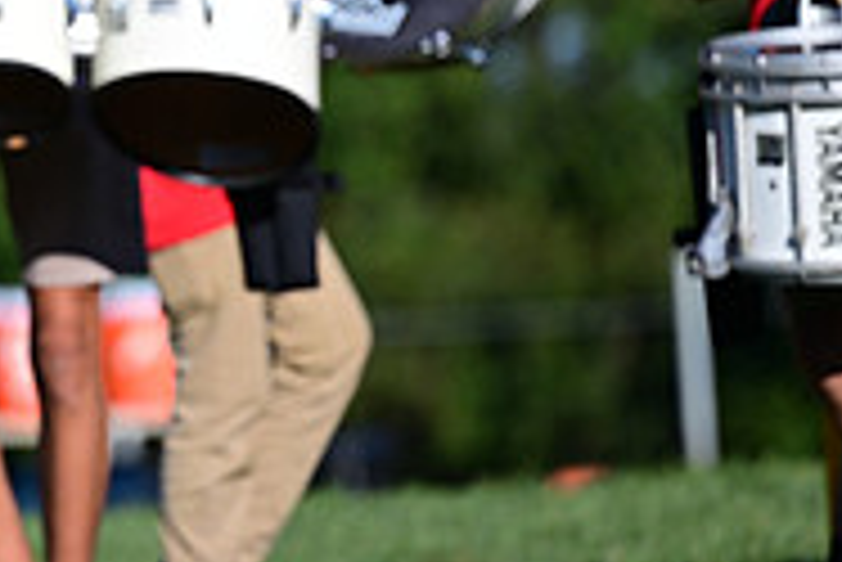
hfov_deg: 3.3
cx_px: -14
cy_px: 29
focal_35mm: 621
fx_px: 14535
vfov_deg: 2.2
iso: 110
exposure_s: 1/2000
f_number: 2.8
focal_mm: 200
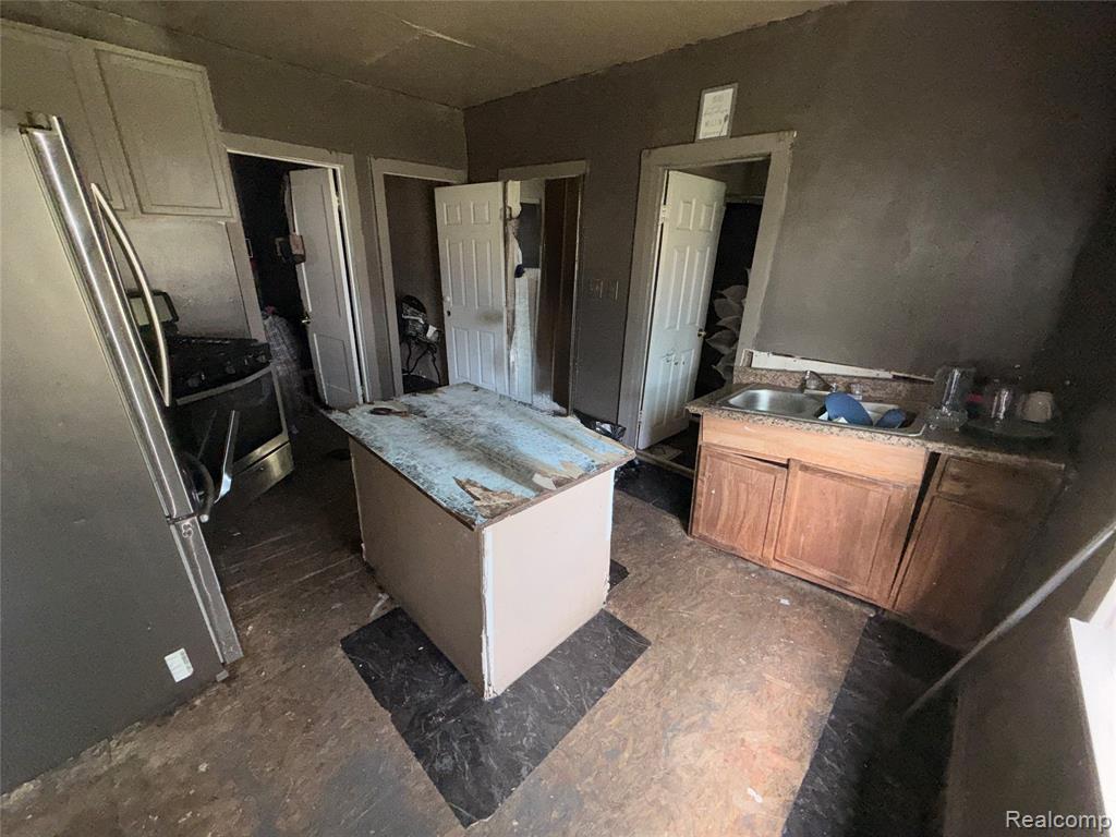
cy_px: 418
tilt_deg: -20.6
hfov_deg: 102.1
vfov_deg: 85.7
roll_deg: -1.7
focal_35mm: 14
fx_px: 451
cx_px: 558
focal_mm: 2.22
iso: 64
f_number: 2.2
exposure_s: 1/122
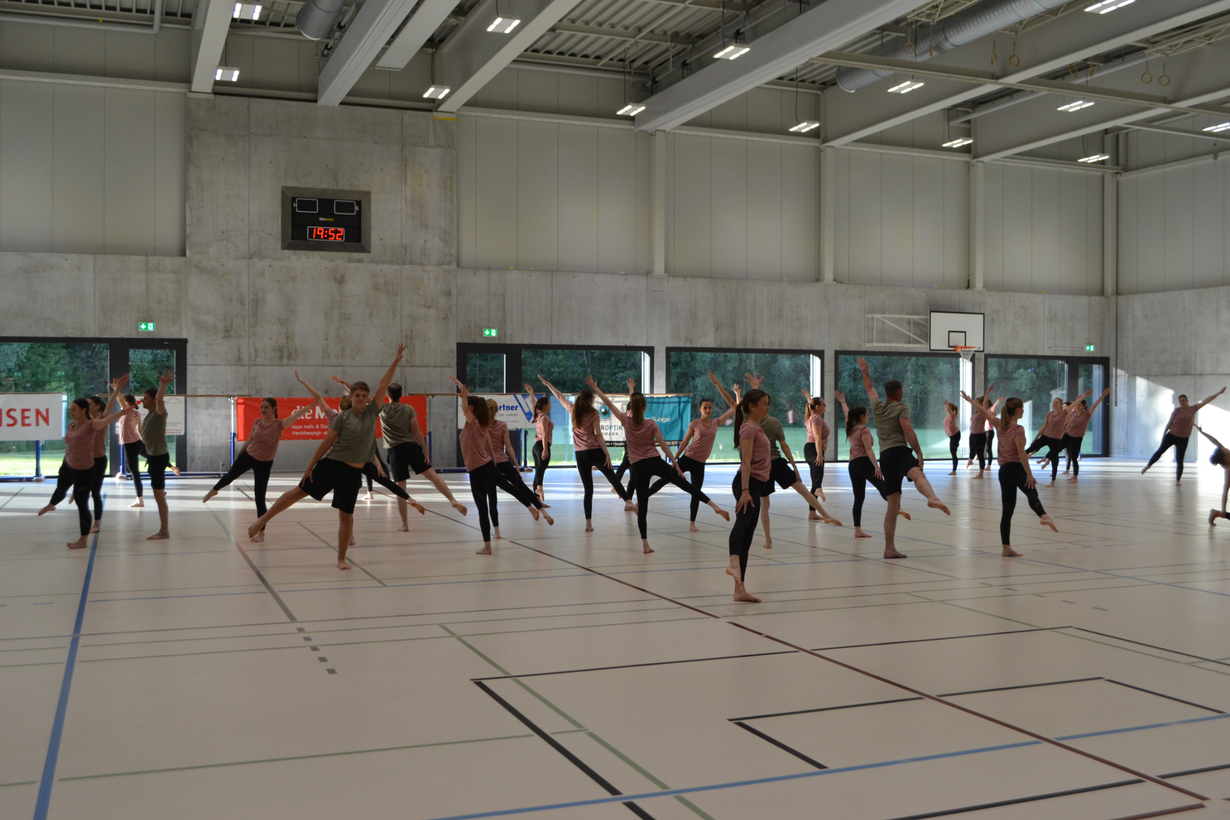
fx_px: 1230
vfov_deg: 36.9
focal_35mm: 36
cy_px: 410
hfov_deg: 53.1
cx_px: 615
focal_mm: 24
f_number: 5.6
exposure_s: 1/125
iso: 400
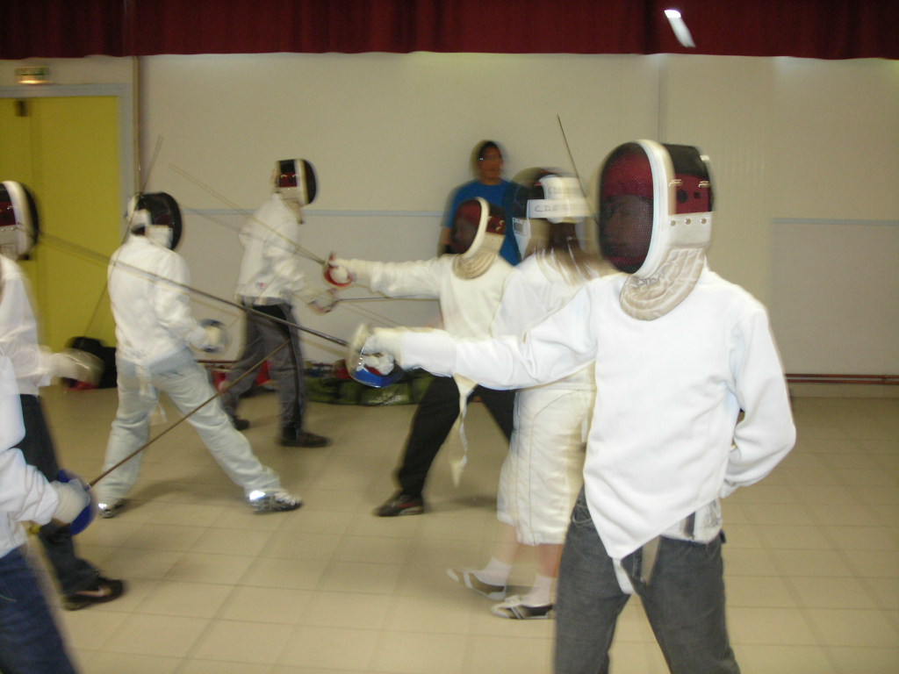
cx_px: 450
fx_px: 987
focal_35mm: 38
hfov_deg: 49.0
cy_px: 337
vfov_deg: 37.7
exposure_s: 1/9.8
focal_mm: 6.3
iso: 200
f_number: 3.2
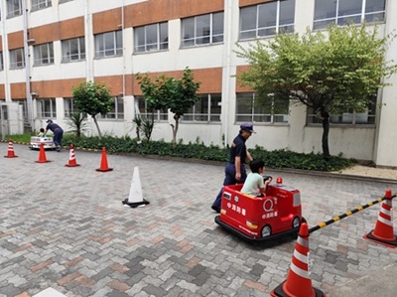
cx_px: 198
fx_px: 263
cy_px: 148
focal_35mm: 23
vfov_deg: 58.8
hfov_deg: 74.0
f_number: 1.65
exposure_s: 1/100
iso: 80
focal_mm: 6.19
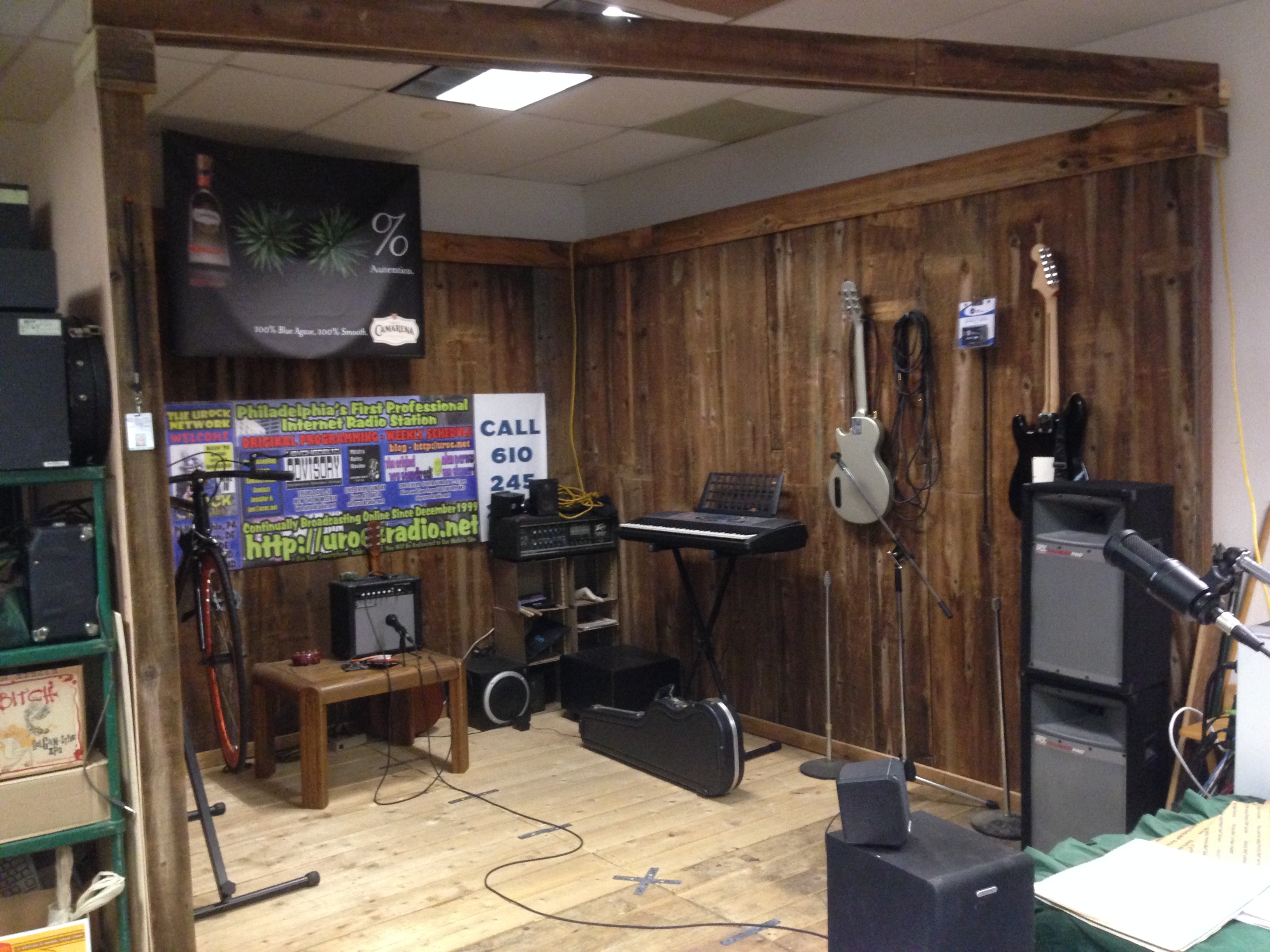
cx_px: 635
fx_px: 1211
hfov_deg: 55.4
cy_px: 476
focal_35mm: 33
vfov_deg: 42.9
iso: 400
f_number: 2.4
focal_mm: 4.12
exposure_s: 1/15
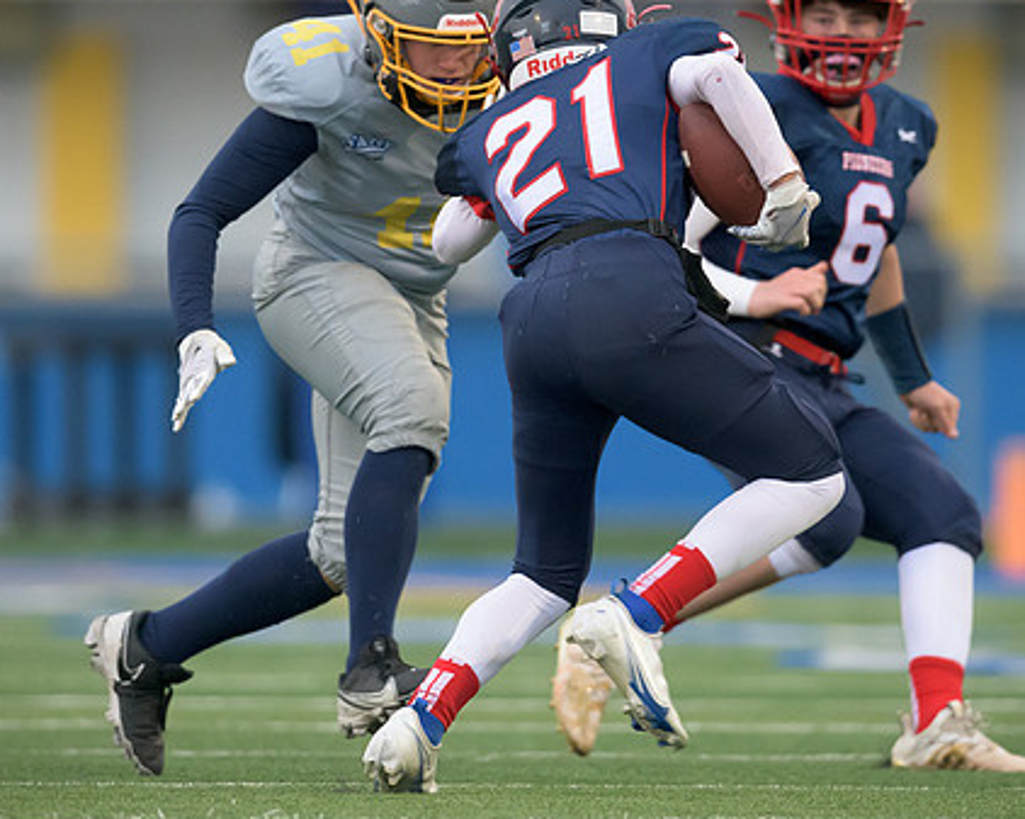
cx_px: 566
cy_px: 216
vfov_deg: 1.4
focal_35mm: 1094
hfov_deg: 1.8
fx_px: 33165
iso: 3200
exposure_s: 1/1600
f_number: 4
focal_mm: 500
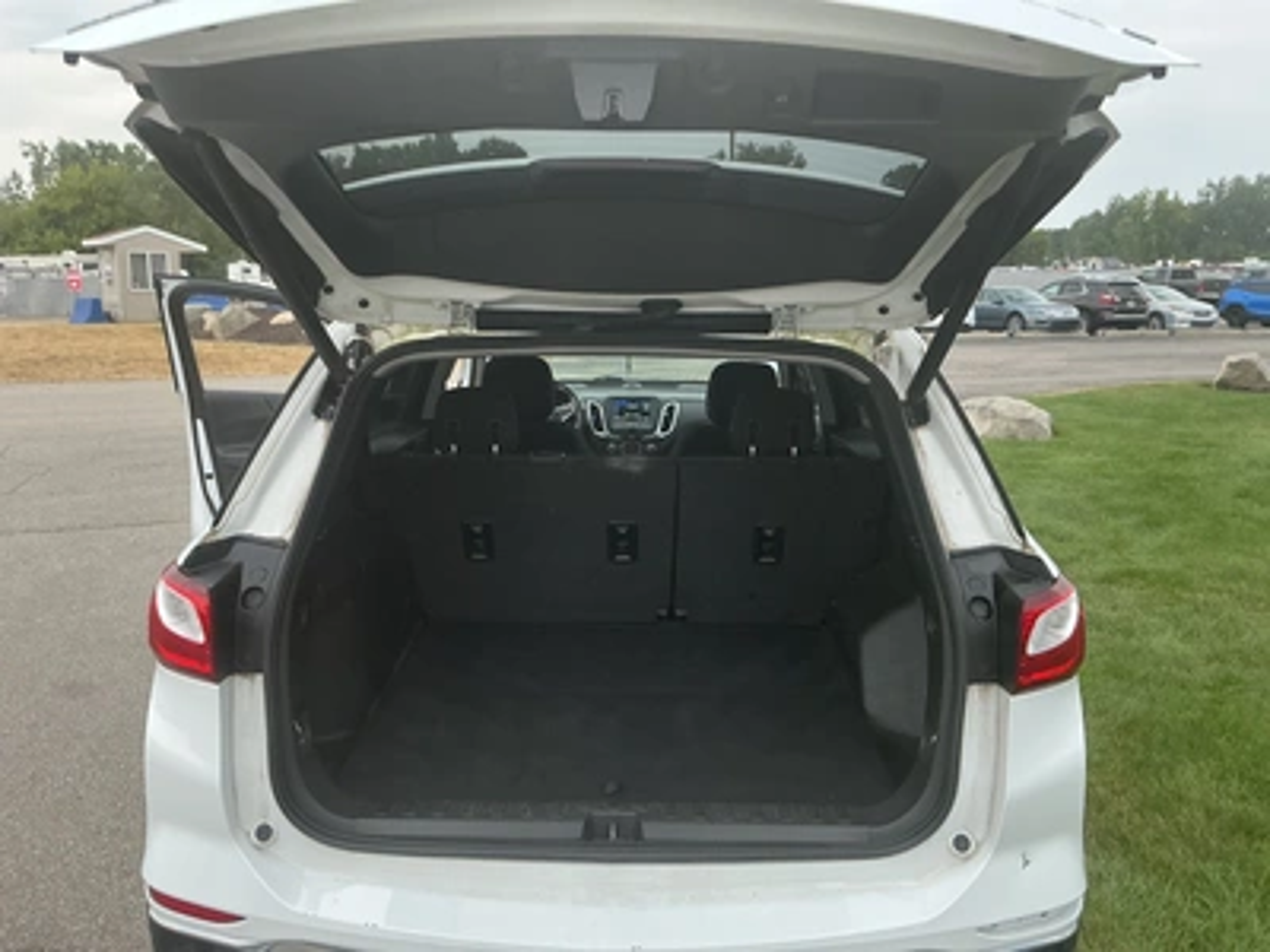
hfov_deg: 63.4
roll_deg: +1.1
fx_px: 1027
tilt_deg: -9.9
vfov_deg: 49.7
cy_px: 476
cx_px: 635
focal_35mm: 28
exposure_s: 1/103
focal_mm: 3
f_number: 1.8
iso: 64
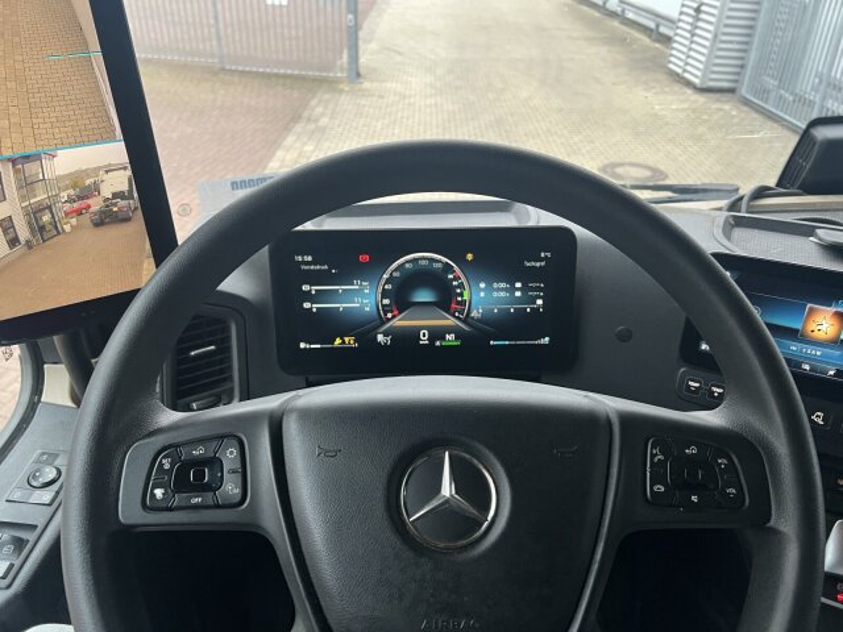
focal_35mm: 26
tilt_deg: -31.2
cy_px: 316
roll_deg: -2.0
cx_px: 422
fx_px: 633
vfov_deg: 53.1
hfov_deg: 67.3
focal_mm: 5.7
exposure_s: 1/53
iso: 200
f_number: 1.5
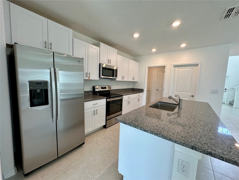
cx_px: 120
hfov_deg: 102.1
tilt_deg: -5.8
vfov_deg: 85.7
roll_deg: -2.0
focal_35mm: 14
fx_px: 97
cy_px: 90
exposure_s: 1/120
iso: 125
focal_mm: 2.22
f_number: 2.2
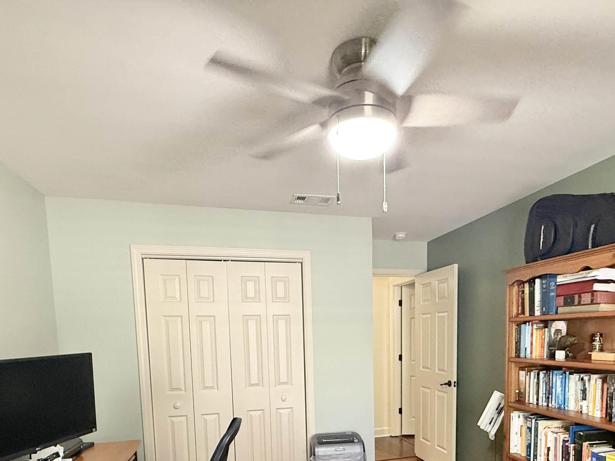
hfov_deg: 73.6
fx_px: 409
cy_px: 376
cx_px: 345
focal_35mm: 23
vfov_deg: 54.4
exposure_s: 1/60
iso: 500
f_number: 2.2
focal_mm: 2.22
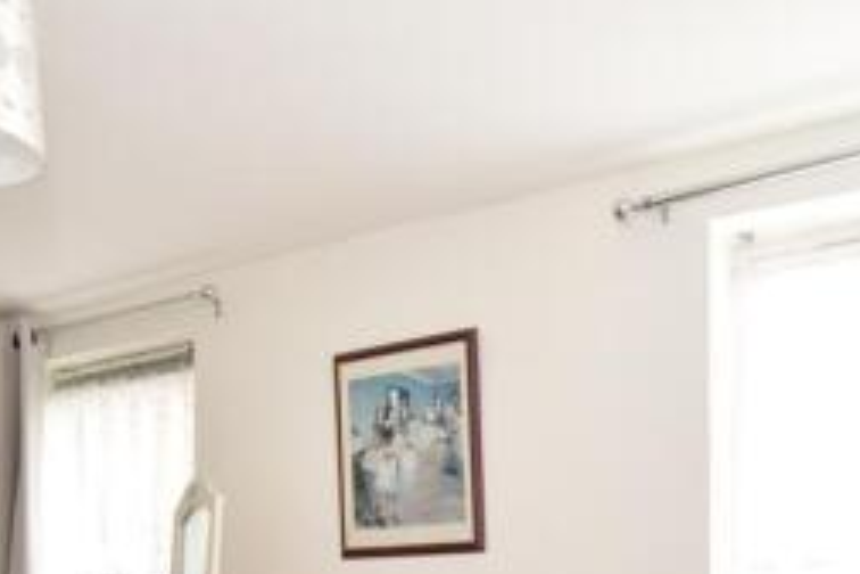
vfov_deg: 31.0
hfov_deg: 49.5
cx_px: 457
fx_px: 932
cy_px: 606
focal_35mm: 39
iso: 500
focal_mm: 10
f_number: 9
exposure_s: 1/60
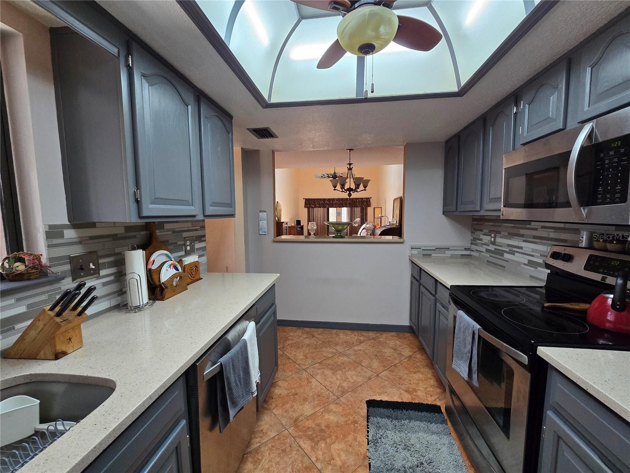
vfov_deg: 89.9
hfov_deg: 106.2
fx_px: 237
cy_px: 236
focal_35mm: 13
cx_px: 315
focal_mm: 2.2
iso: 160
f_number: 2.2
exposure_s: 1/60
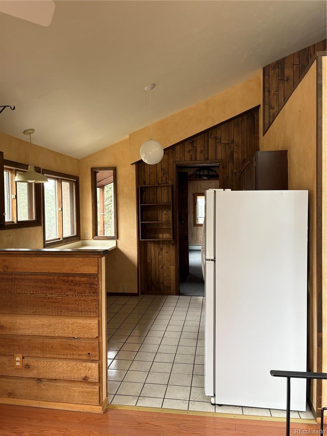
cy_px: 218
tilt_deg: -1.4
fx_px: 327
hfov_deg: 53.1
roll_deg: +1.6
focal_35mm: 26
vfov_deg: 67.3
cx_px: 164
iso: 125
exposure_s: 1/121
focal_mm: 5.96
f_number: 1.6
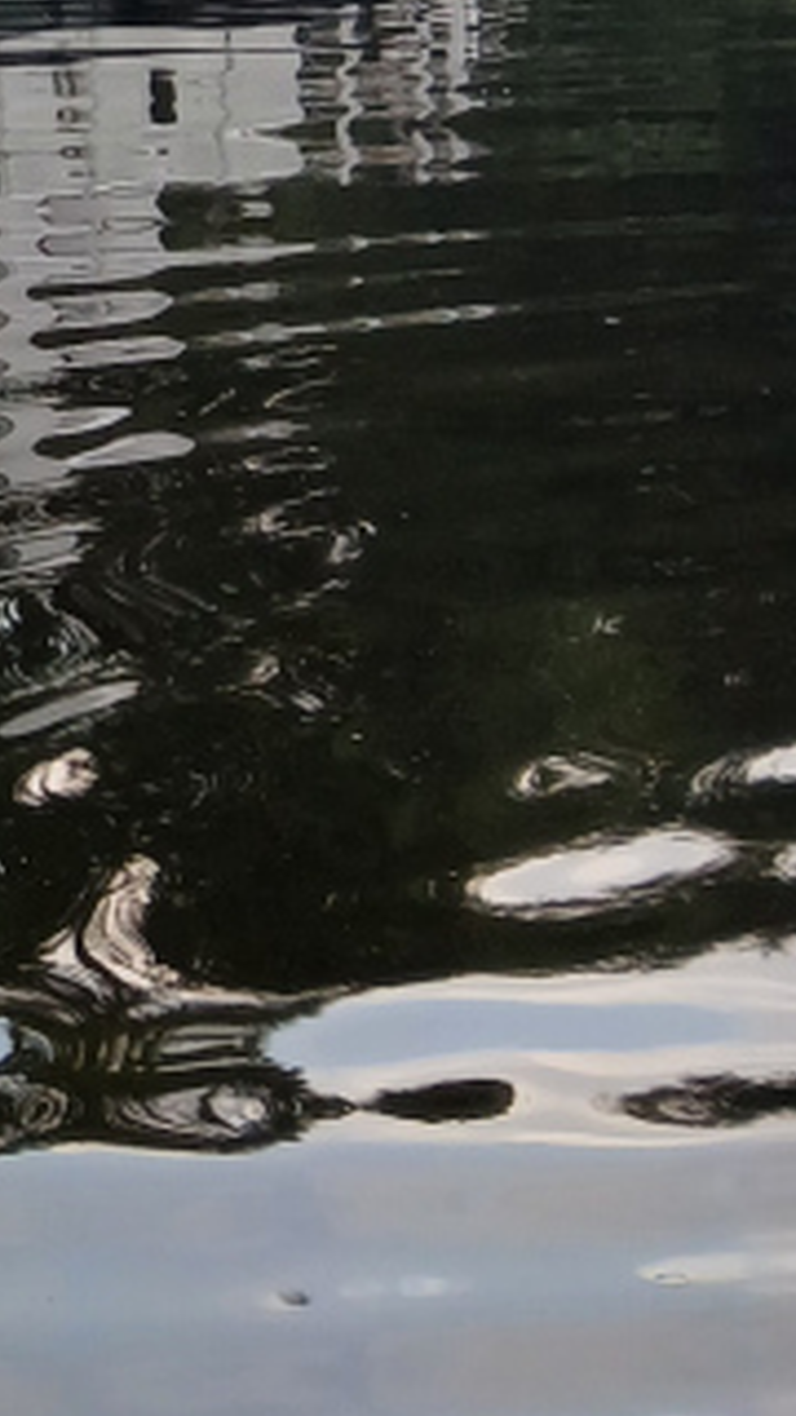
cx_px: -1294
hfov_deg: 9.2
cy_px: -358
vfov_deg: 17.6
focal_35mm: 115
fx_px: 4315
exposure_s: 1/100
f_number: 1.8
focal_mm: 3.98
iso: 40
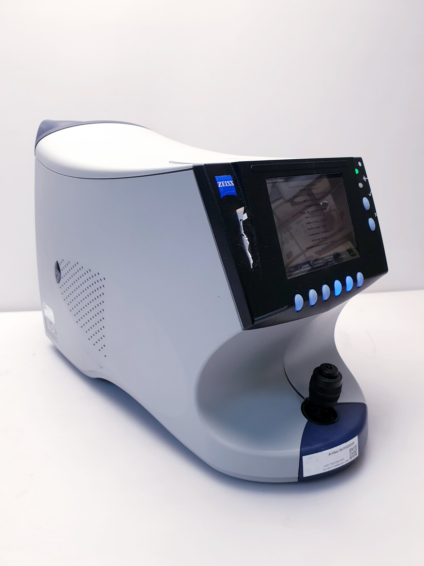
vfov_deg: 67.3
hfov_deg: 53.1
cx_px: 212
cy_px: 283
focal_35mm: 26
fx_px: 425
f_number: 2.4
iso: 100
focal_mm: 4.3
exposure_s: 1/50
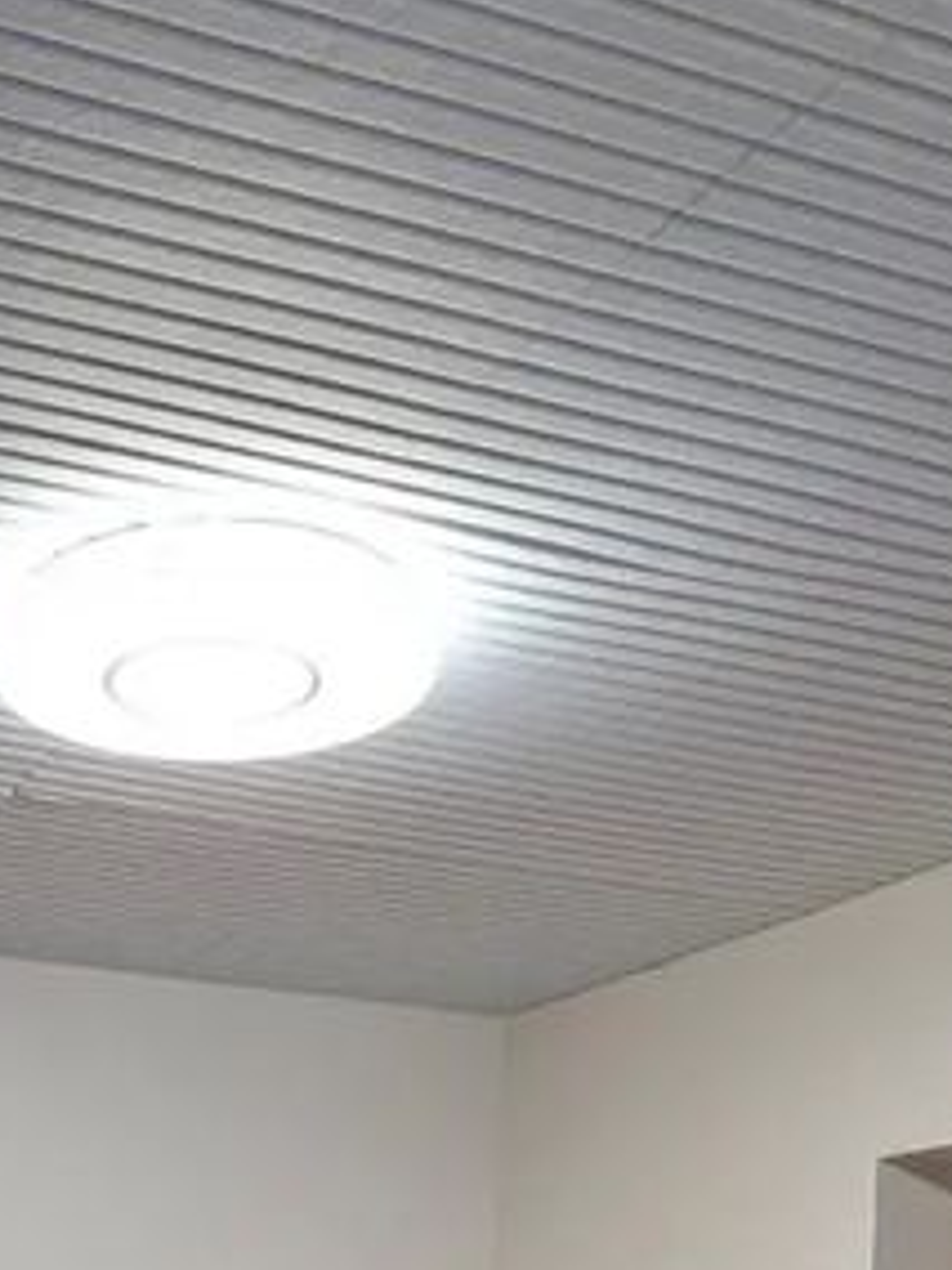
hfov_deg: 25.4
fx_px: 1980
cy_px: 1724
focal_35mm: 54
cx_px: -54
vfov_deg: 28.1
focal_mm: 2.71
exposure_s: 1/40
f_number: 2.2
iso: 59
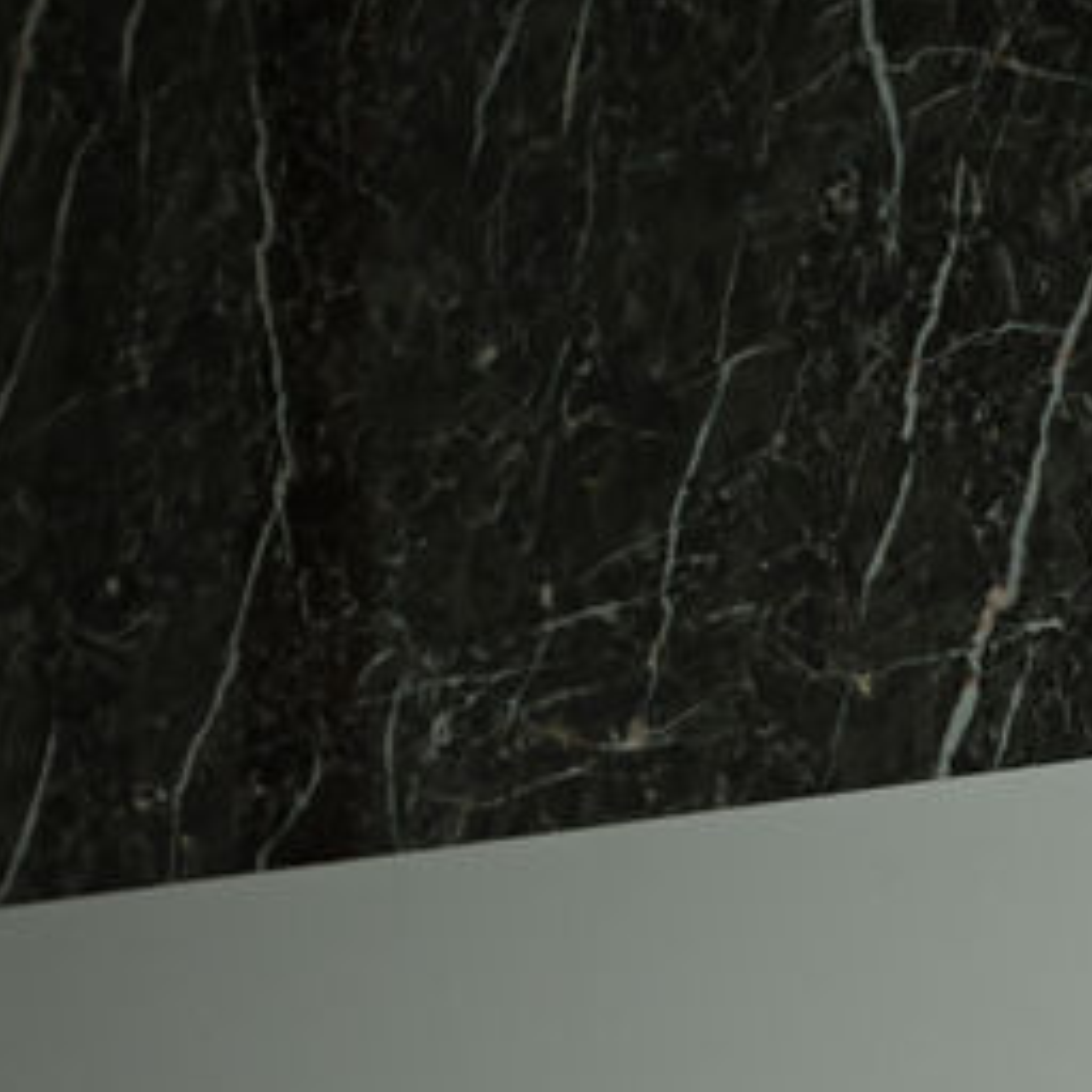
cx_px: 1757
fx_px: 4854
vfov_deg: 12.5
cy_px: 1337
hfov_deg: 12.1
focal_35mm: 136
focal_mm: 40
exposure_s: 1/125
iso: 1000
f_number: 3.2
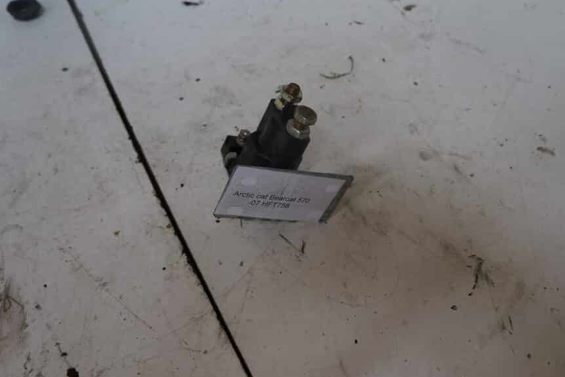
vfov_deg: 41.1
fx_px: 502
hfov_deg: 58.7
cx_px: 304
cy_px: 176
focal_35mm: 32
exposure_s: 1/60
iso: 1250
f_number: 5
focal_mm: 18
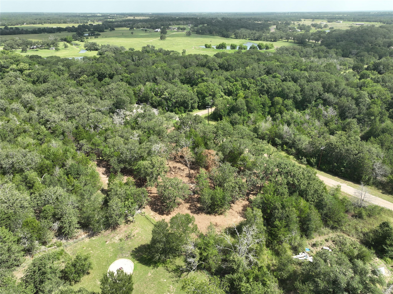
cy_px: 147
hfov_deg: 71.6
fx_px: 272
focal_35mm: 24
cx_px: 196
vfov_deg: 56.8
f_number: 2.8
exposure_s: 1/1000
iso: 100
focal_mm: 12.29
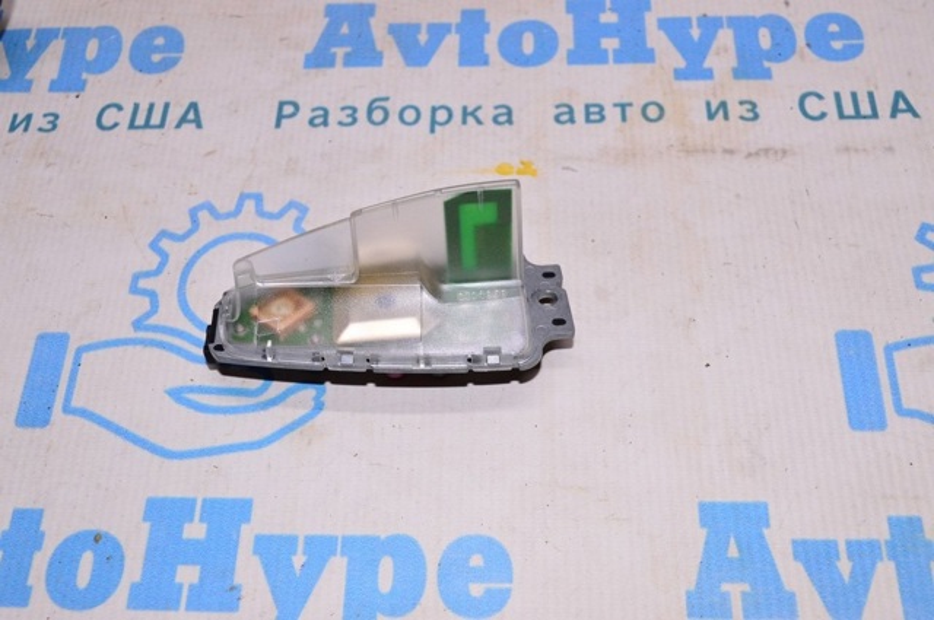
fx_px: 1011
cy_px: 310
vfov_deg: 34.1
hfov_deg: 49.6
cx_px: 467
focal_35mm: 39
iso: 1600
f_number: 8
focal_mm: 26
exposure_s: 1/200
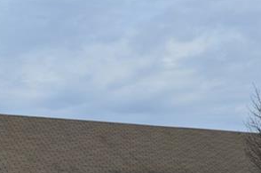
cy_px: 239
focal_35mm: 94
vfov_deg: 13.8
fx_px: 680
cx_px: 107
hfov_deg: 21.7
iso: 320
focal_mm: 18
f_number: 11
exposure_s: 1/500
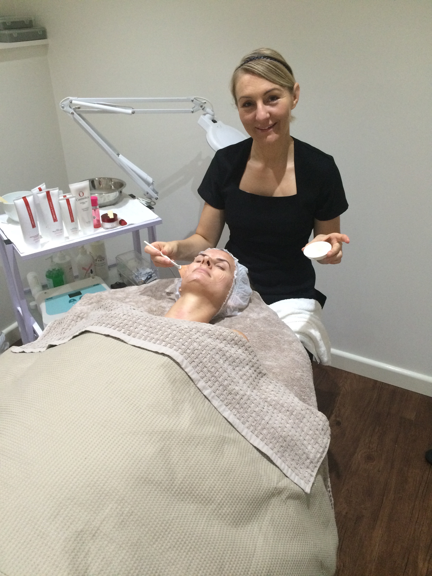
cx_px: 216
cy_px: 288
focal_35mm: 29
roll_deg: +1.0
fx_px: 483
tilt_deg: -31.9
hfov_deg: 48.2
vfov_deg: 61.7
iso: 250
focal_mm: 4.15
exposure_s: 1/33
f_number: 2.2
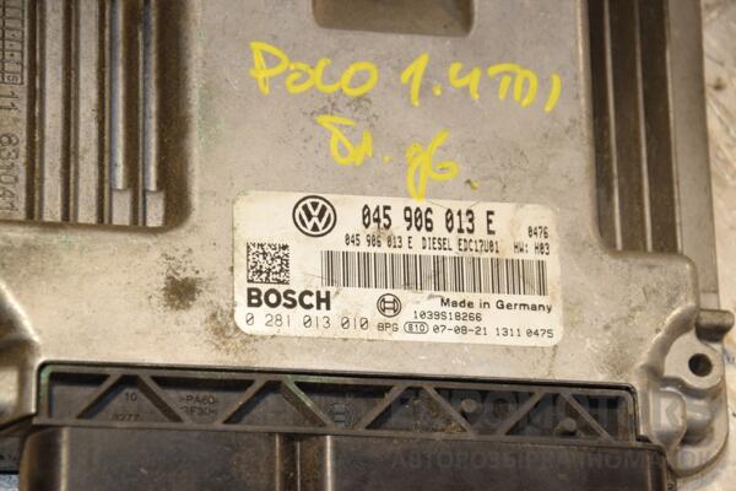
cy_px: 246
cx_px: 368
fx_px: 3220
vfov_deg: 8.7
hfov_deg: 13.0
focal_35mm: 158
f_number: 8
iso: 800
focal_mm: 105
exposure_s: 1/200
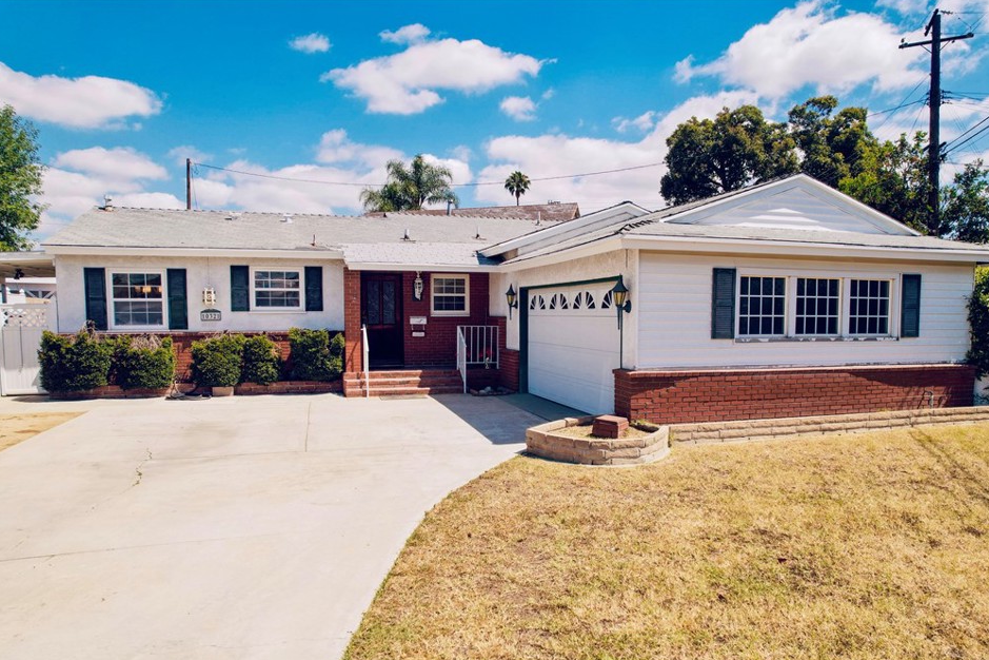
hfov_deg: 73.7
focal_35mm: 24
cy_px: 357
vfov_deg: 53.1
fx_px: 659
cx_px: 522
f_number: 2.8
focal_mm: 8.38
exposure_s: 1/2000
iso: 100
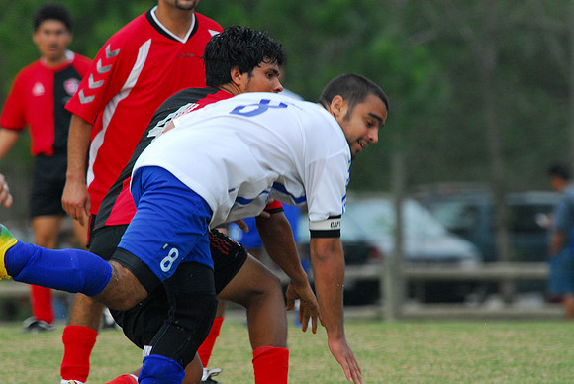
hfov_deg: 4.0
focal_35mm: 510
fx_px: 8140
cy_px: 192
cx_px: 287
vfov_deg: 2.7
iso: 800
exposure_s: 1/320
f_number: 7.1
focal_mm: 340
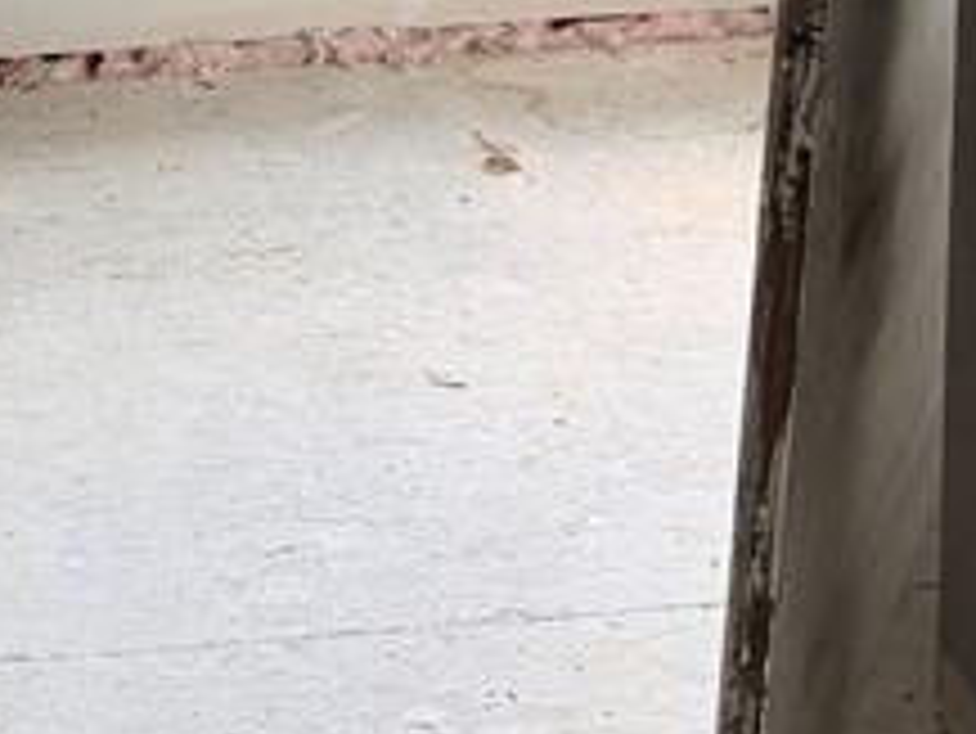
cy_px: -333
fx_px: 3188
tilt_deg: -13.5
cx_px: 157
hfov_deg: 17.2
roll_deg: -1.0
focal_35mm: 113
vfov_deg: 12.5
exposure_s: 1/130
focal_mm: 6.76
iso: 125
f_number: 1.78
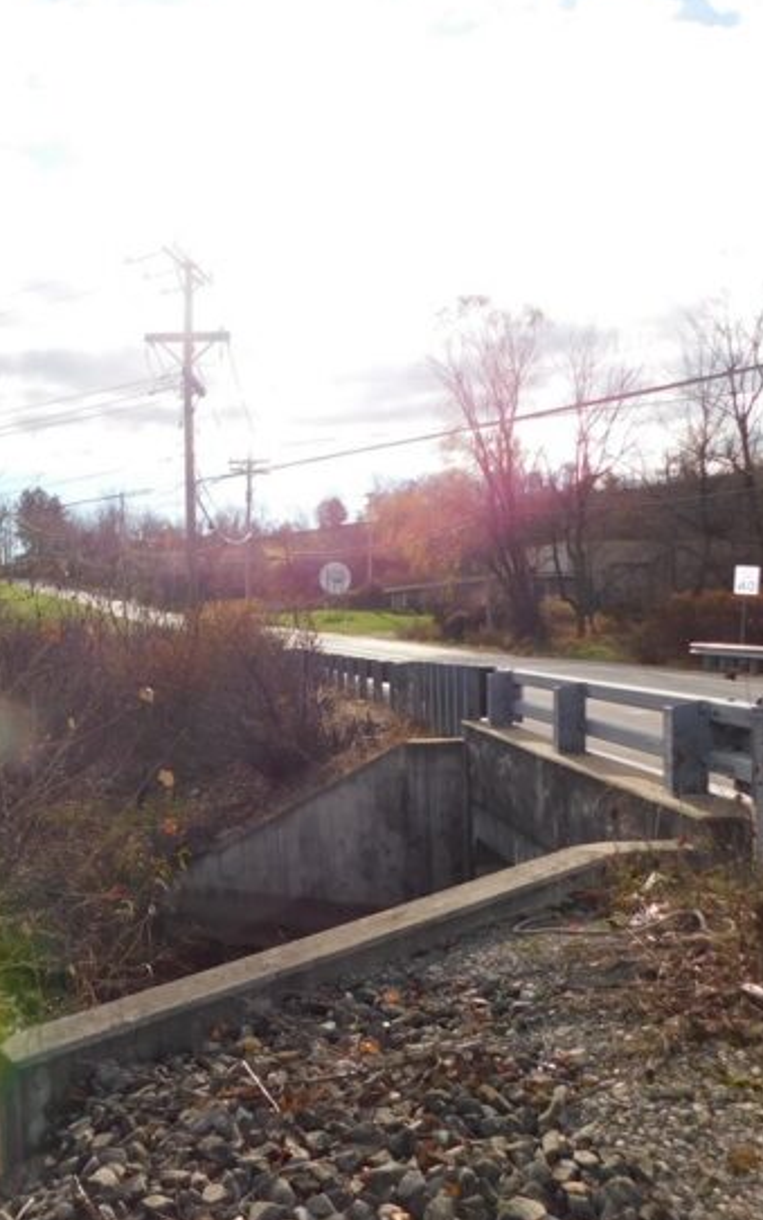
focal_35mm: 36
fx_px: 1197
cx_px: 101
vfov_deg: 54.0
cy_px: 610
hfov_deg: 33.8
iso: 125
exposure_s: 1/1000
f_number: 3
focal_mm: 4
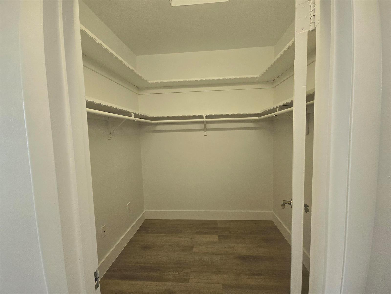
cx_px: 196
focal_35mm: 13
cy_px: 147
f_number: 2.2
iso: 80
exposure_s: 1/120
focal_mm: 2.2
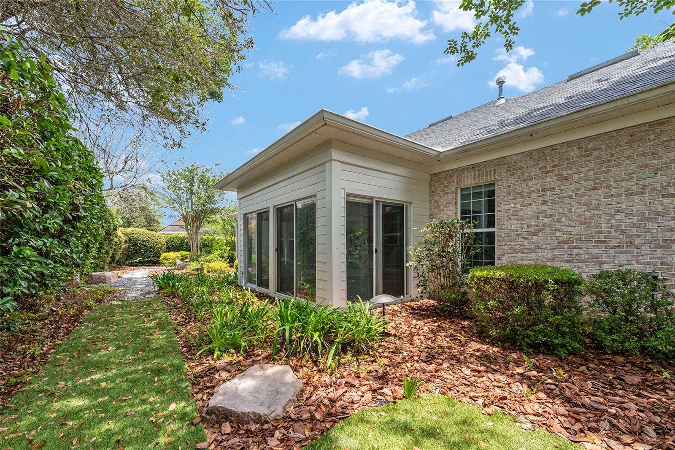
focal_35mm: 14
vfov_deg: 81.2
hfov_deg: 104.3
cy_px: 225
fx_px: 262
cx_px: 338
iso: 500
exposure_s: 1/320
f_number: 7.1
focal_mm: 14
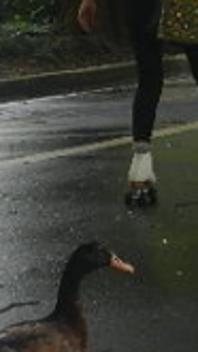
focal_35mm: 260
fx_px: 2423
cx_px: 98
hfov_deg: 4.7
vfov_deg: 8.3
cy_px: 84
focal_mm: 12.3
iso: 160
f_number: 4.6
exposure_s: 1/125
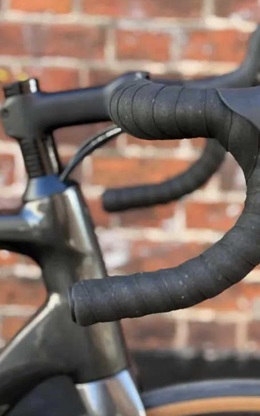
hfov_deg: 17.4
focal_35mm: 75
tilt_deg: -9.6
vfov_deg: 27.5
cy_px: 199
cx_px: 155
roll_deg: -2.5
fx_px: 850
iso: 64
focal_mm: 6.76
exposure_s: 1/121
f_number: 1.78
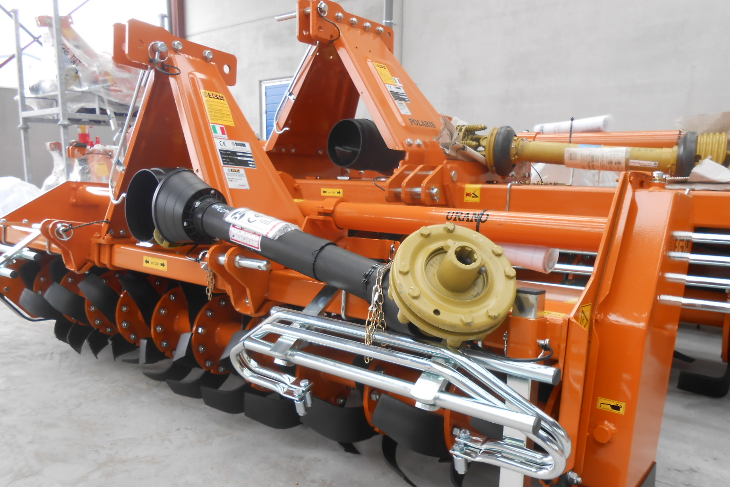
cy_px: 271
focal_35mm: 28
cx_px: 360
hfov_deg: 65.5
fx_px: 568
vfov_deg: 46.3
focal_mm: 4.6
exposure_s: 1/40
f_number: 3.5
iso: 80
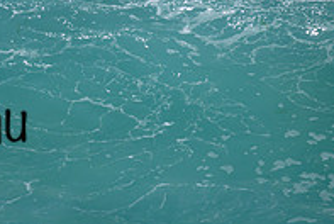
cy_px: 103
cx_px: -153
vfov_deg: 0.8
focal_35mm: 1646
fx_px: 15294
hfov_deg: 1.3
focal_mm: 560
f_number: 11
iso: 640
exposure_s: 1/2000
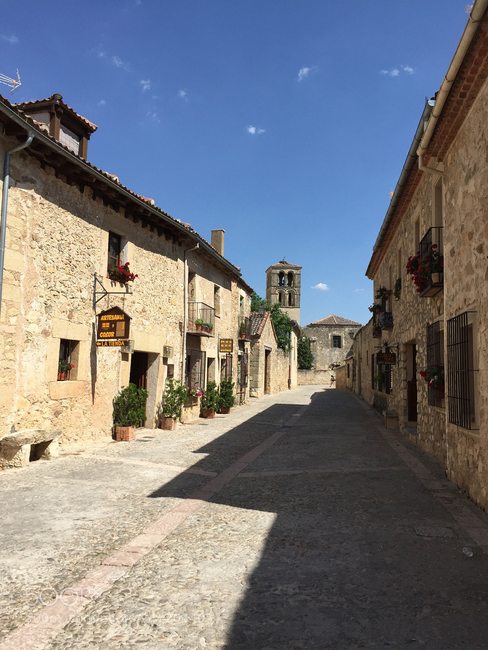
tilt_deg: +6.5
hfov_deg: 48.2
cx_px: 244
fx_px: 545
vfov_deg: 61.7
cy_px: 325
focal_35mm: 29
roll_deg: -2.7
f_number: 2.2
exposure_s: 1/2475
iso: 32
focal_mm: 4.15
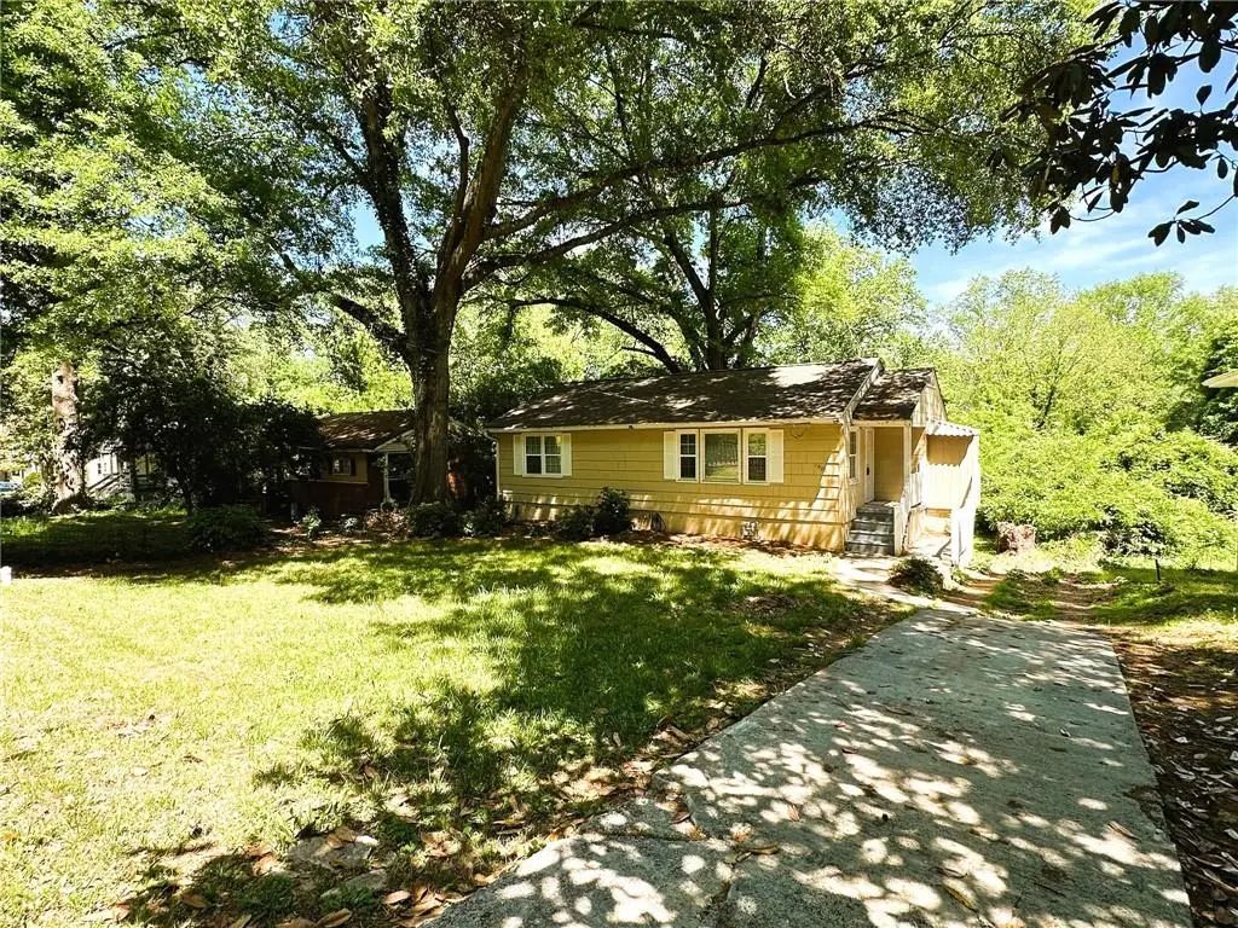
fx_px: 608
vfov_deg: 74.7
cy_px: 464
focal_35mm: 17
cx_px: 619
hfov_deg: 91.0
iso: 40
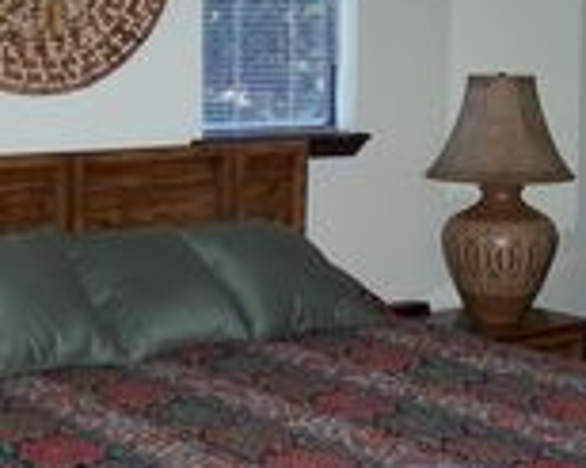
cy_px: 285
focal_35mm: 91
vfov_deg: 16.9
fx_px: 1577
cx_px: 335
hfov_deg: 21.0
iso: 100
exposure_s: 1/60
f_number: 2.8
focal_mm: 8
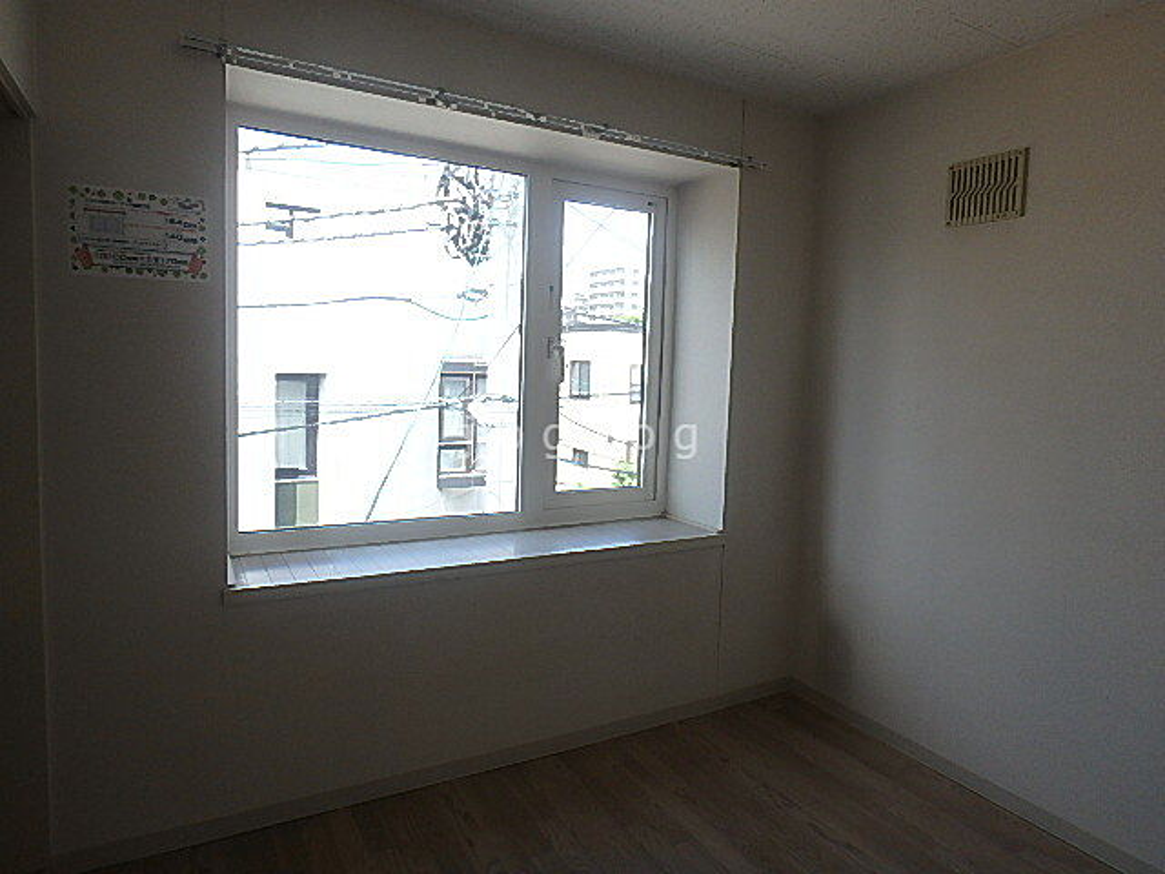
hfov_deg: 79.0
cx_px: 582
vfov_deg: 63.4
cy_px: 437
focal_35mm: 21
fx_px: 707
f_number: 3.5
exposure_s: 1/200
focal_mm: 3.7
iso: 125
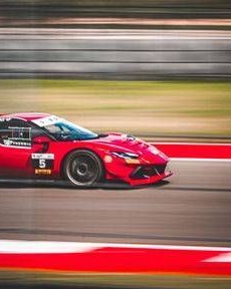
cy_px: 69
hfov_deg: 4.9
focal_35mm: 313
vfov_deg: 6.2
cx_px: 64
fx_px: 2678
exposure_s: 1/40
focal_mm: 145
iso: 64
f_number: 22
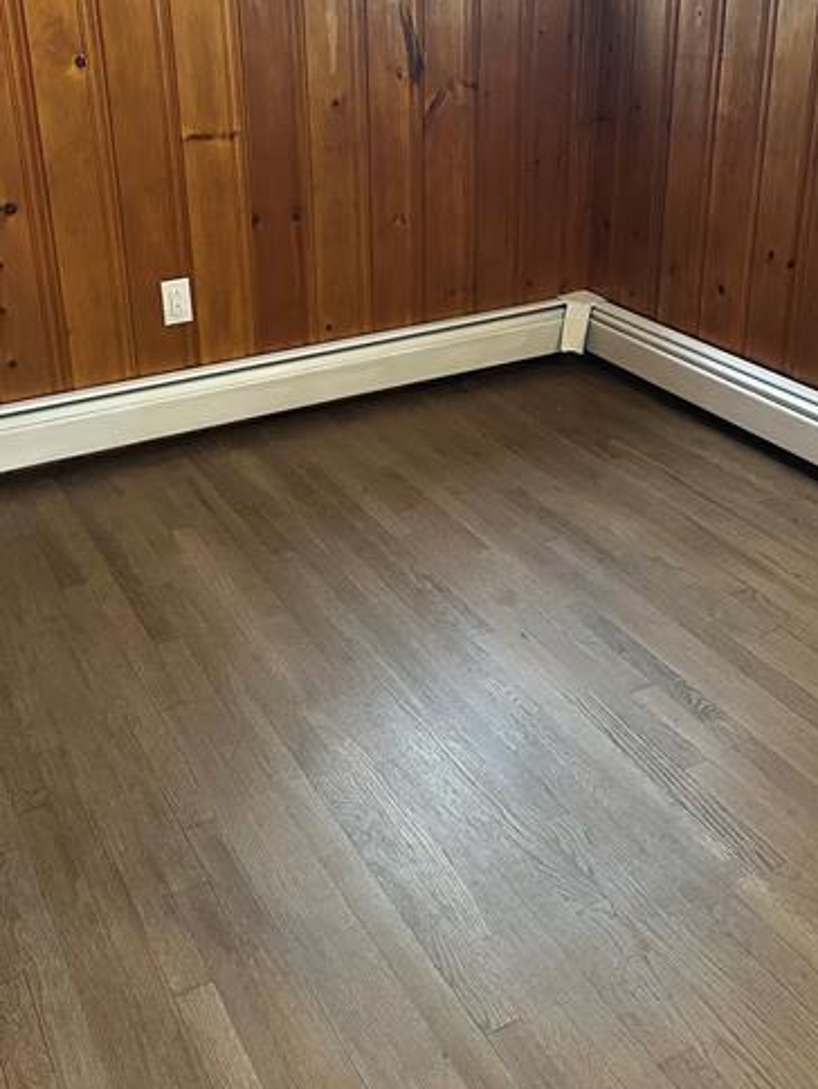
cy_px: 357
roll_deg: +0.8
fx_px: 1197
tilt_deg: -20.1
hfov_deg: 37.7
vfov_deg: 48.1
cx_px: 396
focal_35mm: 38
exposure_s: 1/60
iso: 640
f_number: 1.78
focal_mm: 6.86
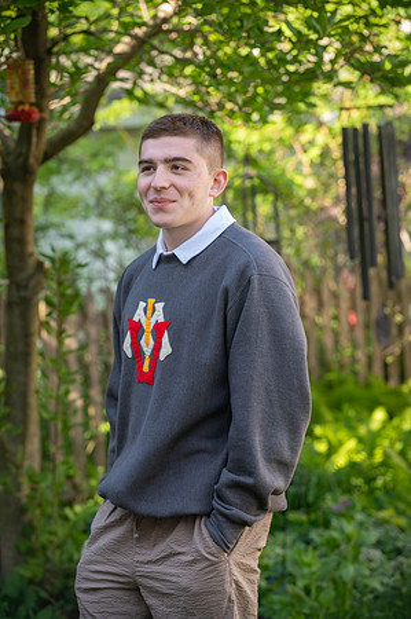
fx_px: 1802
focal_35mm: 105
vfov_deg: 19.5
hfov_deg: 13.0
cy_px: 310
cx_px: 206
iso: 250
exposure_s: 1/125
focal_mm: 105
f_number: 4
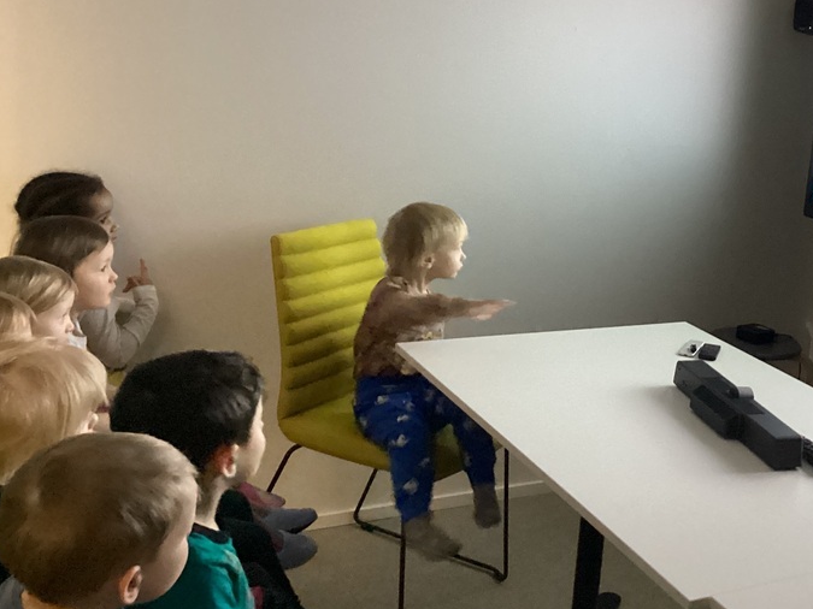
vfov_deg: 29.5
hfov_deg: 37.7
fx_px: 1151
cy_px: 227
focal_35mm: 49
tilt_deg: -11.8
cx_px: 633
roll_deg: -5.9
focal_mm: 3.3
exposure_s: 1/25
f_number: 2.4
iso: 500
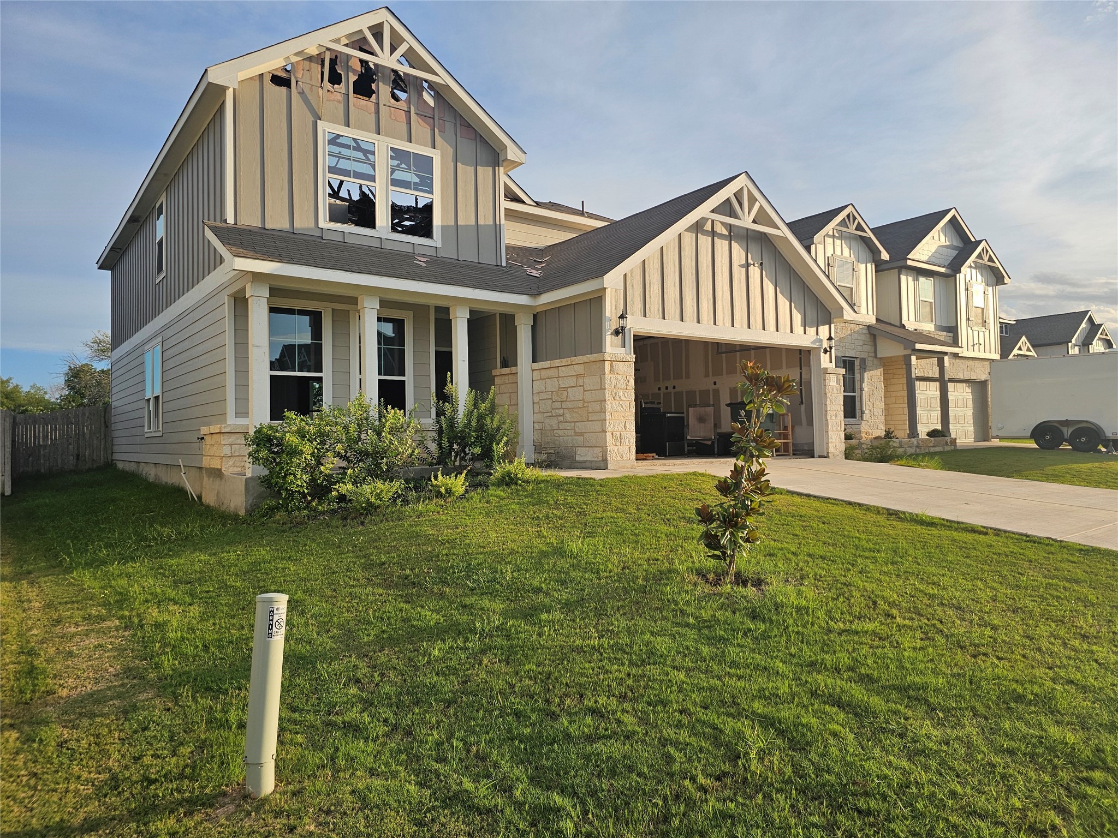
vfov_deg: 58.9
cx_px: 559
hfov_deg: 73.9
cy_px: 419
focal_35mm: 23
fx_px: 743
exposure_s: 1/1024
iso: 20
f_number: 1.7
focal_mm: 6.3
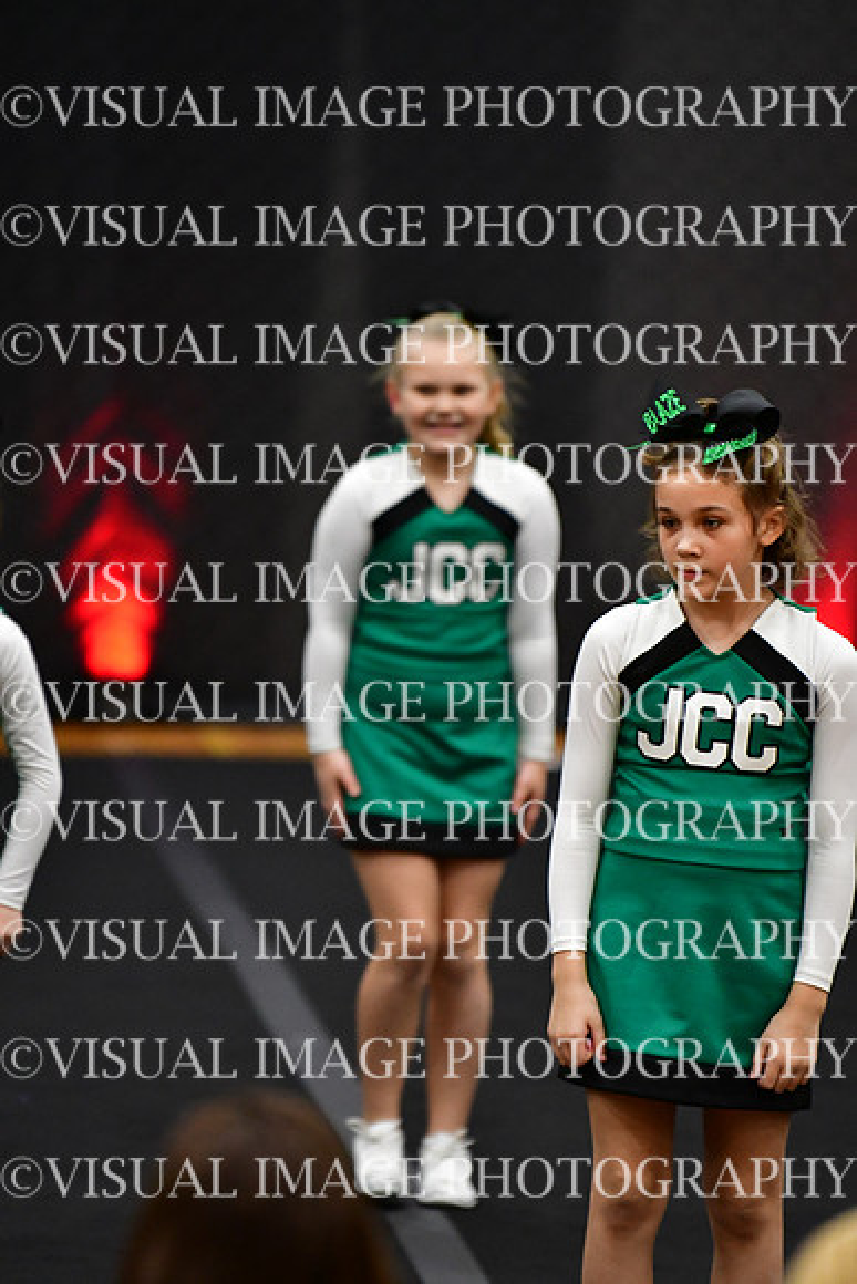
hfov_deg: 4.6
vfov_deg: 6.9
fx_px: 10705
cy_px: 642
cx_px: 428
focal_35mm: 300
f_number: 2.8
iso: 4000
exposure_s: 1/800
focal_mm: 200
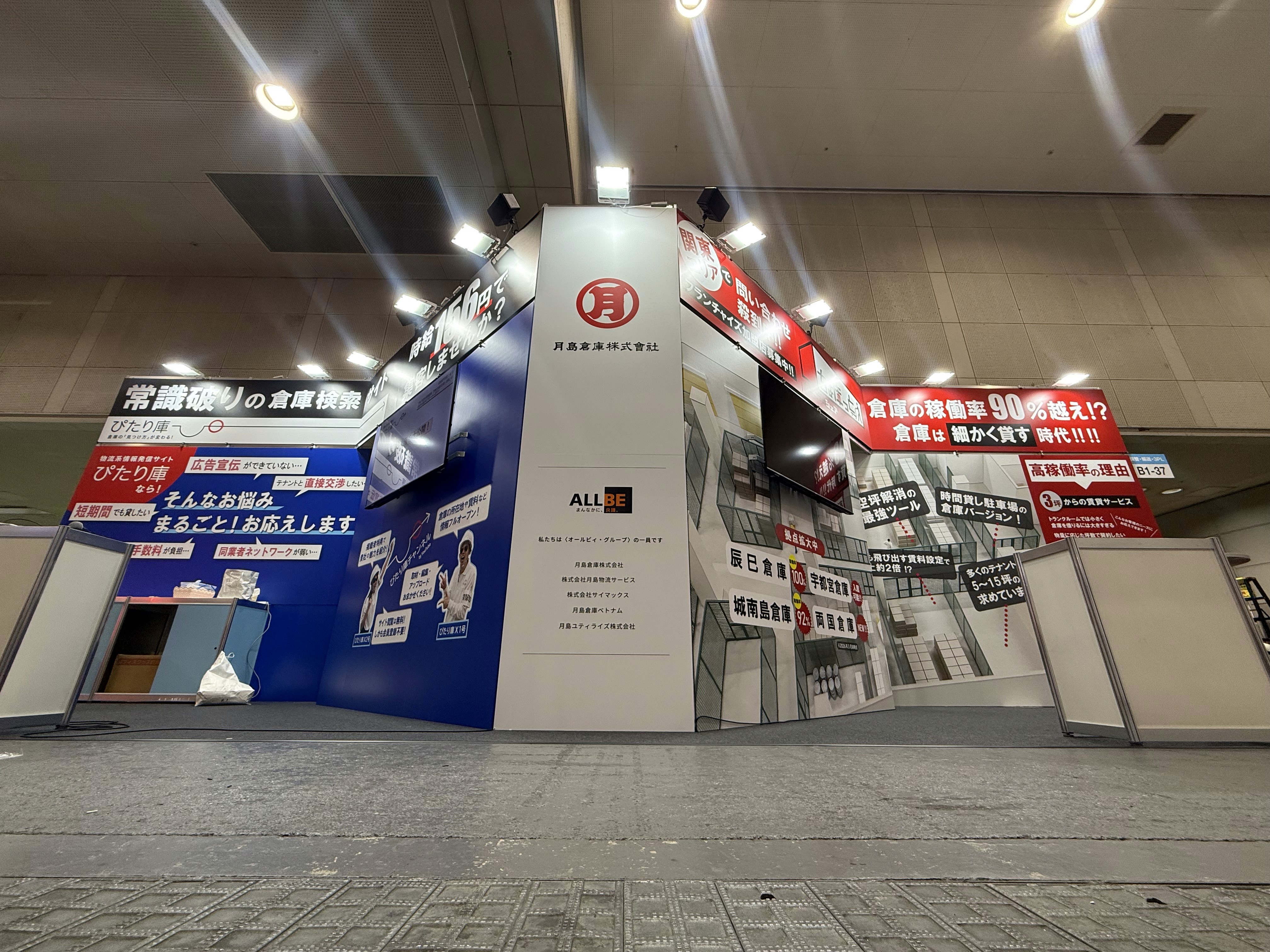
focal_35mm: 14
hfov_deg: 102.1
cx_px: 635
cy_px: 476
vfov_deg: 85.7
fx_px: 514
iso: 125
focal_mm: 2.22
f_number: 2.2
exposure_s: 1/120
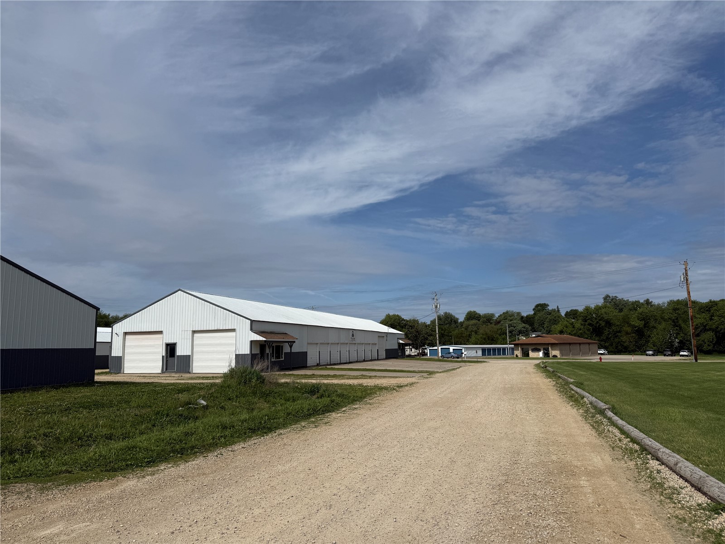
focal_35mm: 24
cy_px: 272
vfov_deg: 56.8
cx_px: 362
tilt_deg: +7.8
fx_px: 503
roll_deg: +0.5
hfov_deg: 71.6
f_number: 1.78
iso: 80
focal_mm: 6.76
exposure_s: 1/14286
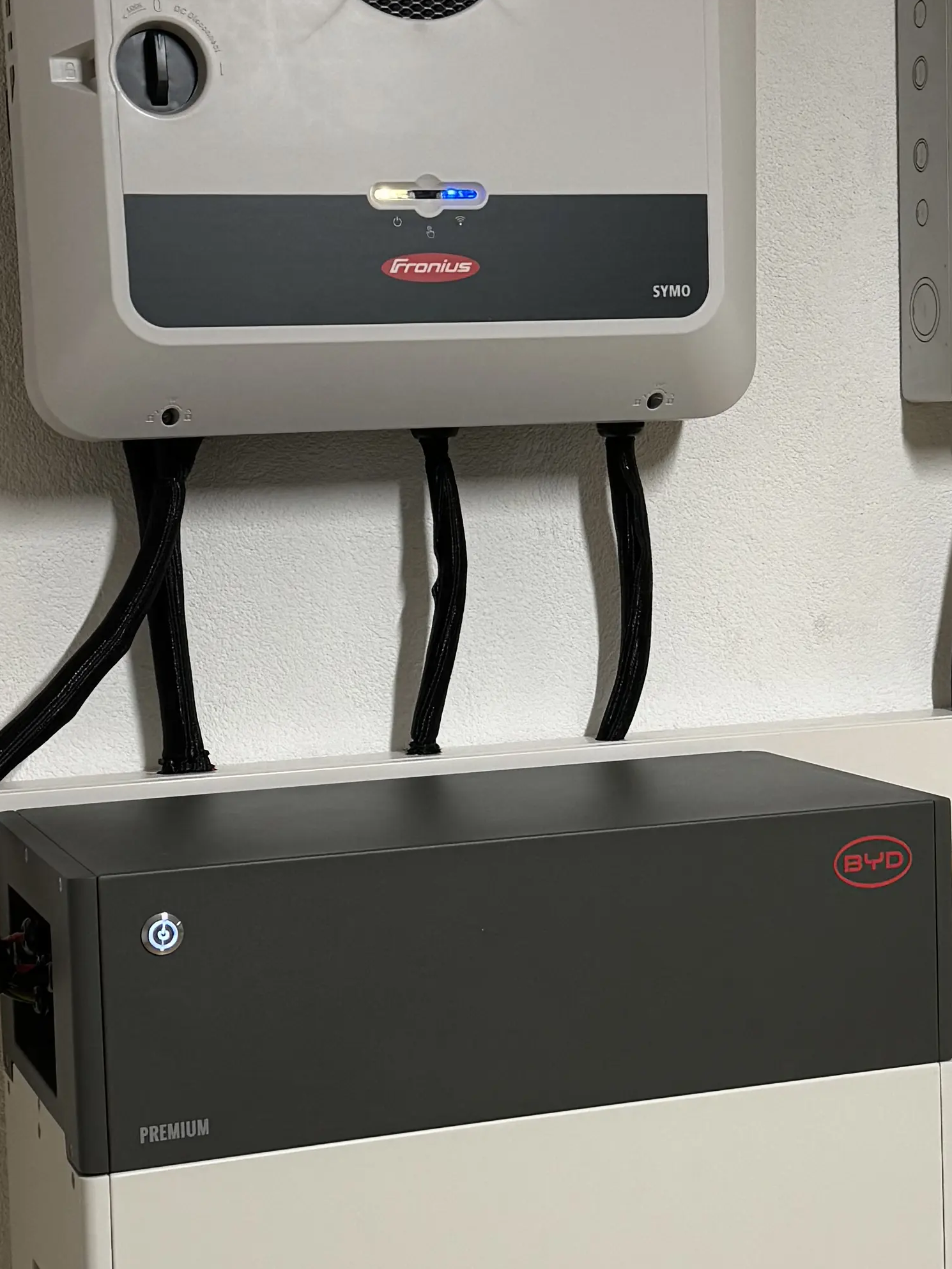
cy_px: 687
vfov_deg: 28.2
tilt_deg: -6.2
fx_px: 2530
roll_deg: +1.7
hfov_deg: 21.3
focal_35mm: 69
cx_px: 568
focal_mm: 6.86
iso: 200
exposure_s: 1/50
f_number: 1.78
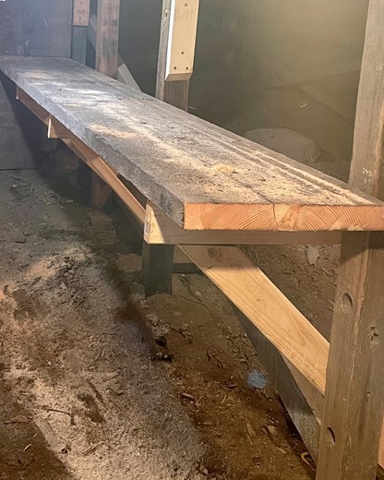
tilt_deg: -7.4
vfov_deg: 36.6
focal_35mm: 50
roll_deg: -3.7
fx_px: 710
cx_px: 103
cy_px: 126
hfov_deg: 29.8
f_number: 1.6
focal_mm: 4.2
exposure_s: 1/60
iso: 250
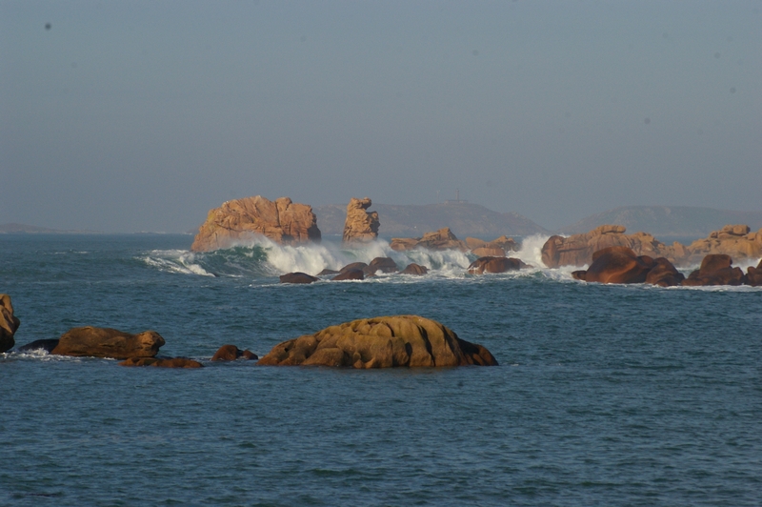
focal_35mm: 180
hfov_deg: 11.4
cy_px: 254
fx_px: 3807
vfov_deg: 7.6
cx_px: 381
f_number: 11
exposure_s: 1/500
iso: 400
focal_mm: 120
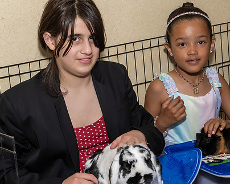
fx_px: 572
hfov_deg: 22.7
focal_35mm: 84
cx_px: 84
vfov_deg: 18.3
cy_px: 99
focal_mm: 31
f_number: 8
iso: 640
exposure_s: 1/250
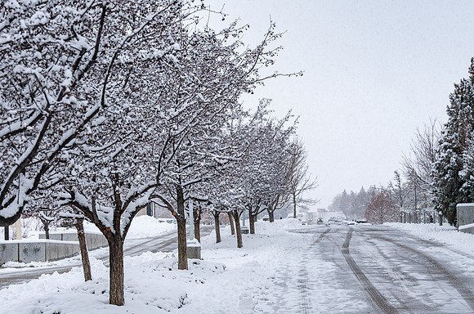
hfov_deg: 22.8
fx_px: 1174
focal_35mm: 89
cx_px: 262
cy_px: 162
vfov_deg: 15.2
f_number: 5.6
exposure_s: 1/160
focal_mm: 70
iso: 200
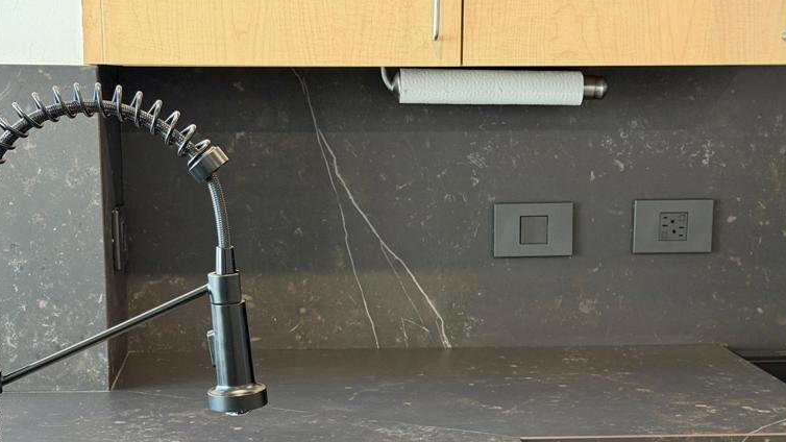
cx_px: 378
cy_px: 375
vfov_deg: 16.8
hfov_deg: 29.7
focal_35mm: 71
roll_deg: -0.9
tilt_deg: -11.6
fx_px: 1480
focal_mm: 6.76
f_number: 1.78
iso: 200
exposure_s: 1/40
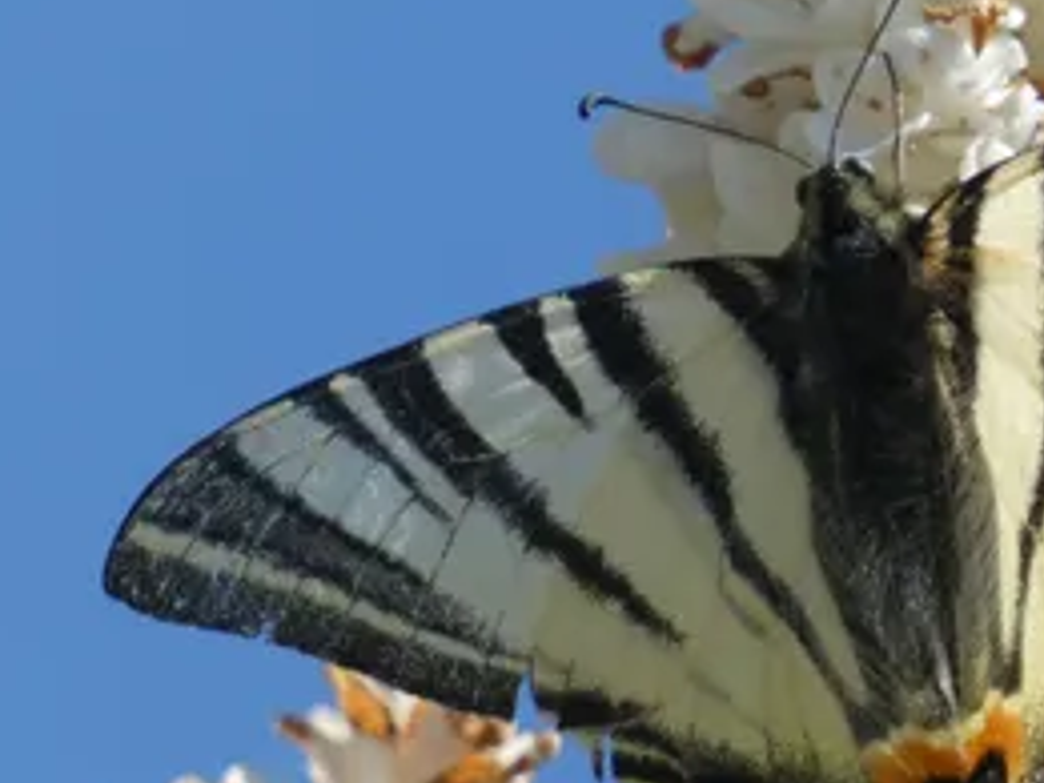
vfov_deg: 0.7
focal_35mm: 2182
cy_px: 498
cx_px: 827
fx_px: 65808
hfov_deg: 0.9
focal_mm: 158.6
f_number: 5.6
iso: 80
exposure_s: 1/400
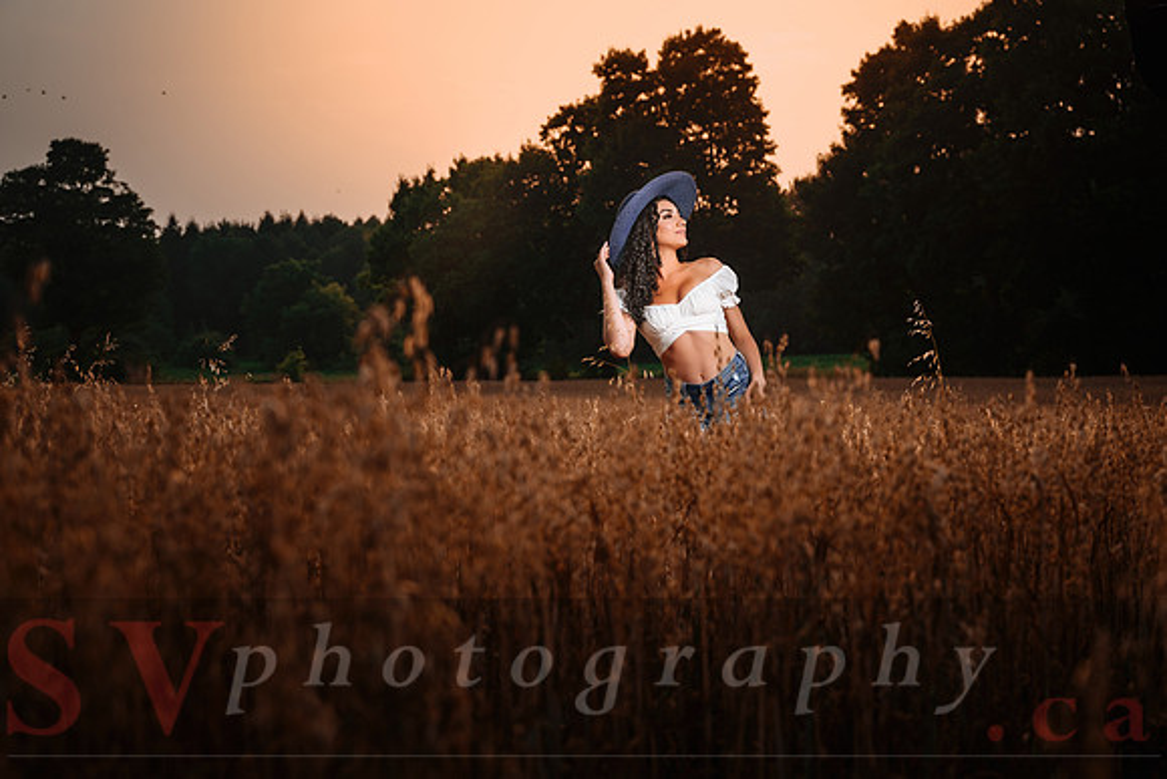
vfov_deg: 28.1
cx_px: 597
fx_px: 1555
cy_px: 389
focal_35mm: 48
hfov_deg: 41.1
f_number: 4.5
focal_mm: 46
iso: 64
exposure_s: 1/200
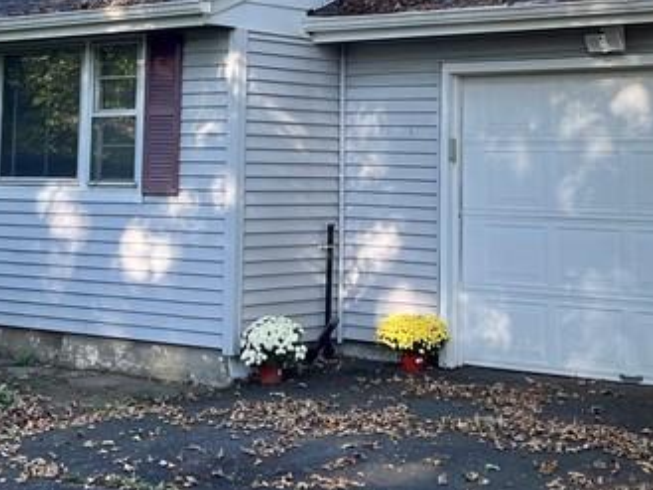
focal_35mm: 81
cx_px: 294
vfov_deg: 17.6
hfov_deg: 24.1
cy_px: -36
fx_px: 1529
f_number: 1.5
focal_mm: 5.7
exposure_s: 1/639
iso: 50
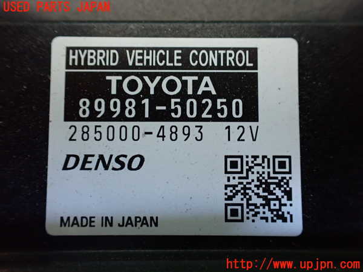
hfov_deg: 60.0
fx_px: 315
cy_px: 136
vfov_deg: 46.8
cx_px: 182
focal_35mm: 30
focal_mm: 5.4
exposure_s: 1/60
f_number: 2.3
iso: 800
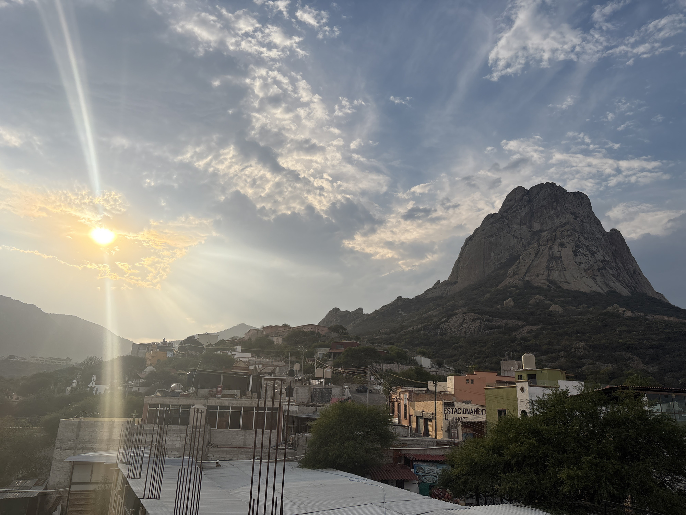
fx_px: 515
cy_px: 258
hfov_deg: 67.3
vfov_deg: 53.1
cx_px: 343
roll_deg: -1.5
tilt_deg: +16.9
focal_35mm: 26
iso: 64
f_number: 1.6
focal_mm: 5.96
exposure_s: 1/7813
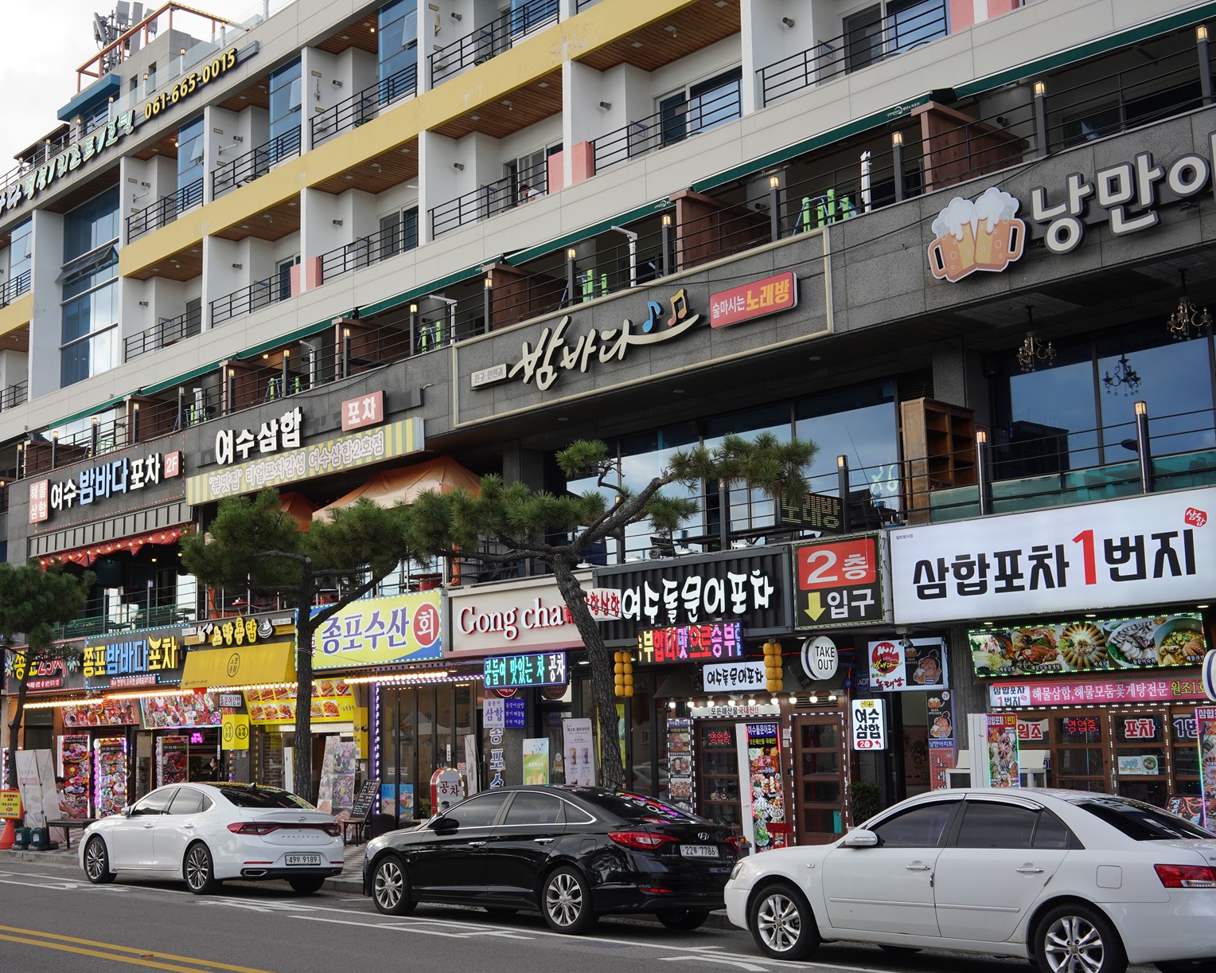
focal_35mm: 43
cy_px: 512
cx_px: 451
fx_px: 1547
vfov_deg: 34.9
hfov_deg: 42.6
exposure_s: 1/100
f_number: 10
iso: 400
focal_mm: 35
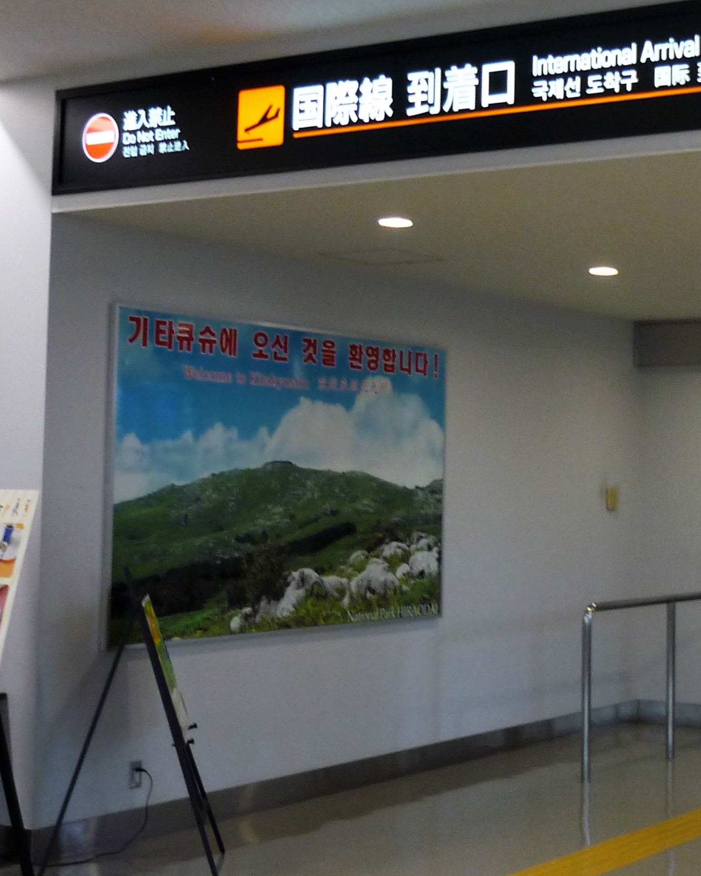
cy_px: 348
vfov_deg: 31.4
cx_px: 642
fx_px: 1556
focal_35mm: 60
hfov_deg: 24.6
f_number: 2.8
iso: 200
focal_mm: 5.5
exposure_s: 1/30
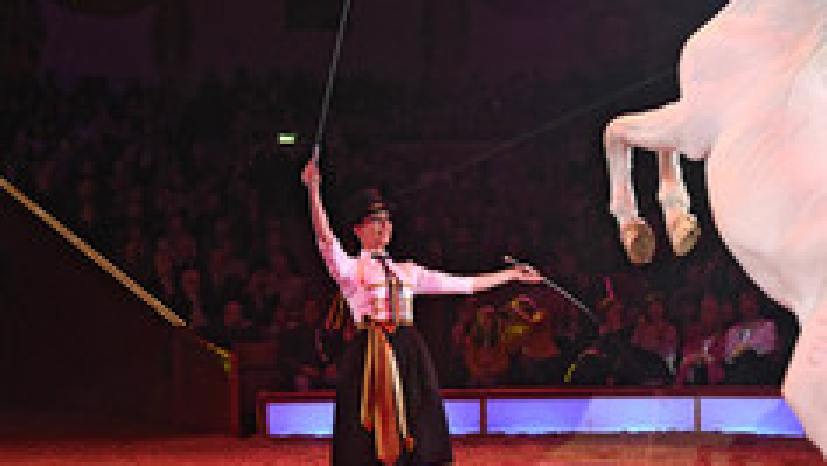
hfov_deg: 27.6
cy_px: 266
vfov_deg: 15.9
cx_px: 566
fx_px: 1667
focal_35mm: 76
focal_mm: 38
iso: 3200
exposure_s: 1/160
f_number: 6.3
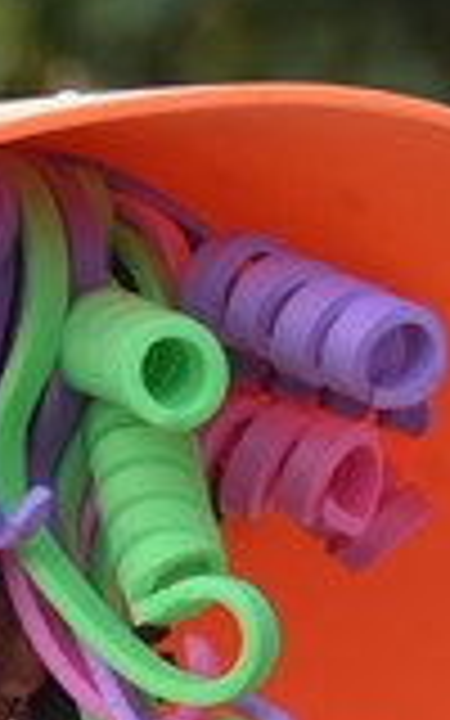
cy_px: 1150
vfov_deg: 3.0
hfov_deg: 1.9
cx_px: 252
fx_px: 13814
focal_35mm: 704
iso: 100
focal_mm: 72
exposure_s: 1/250
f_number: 2.8
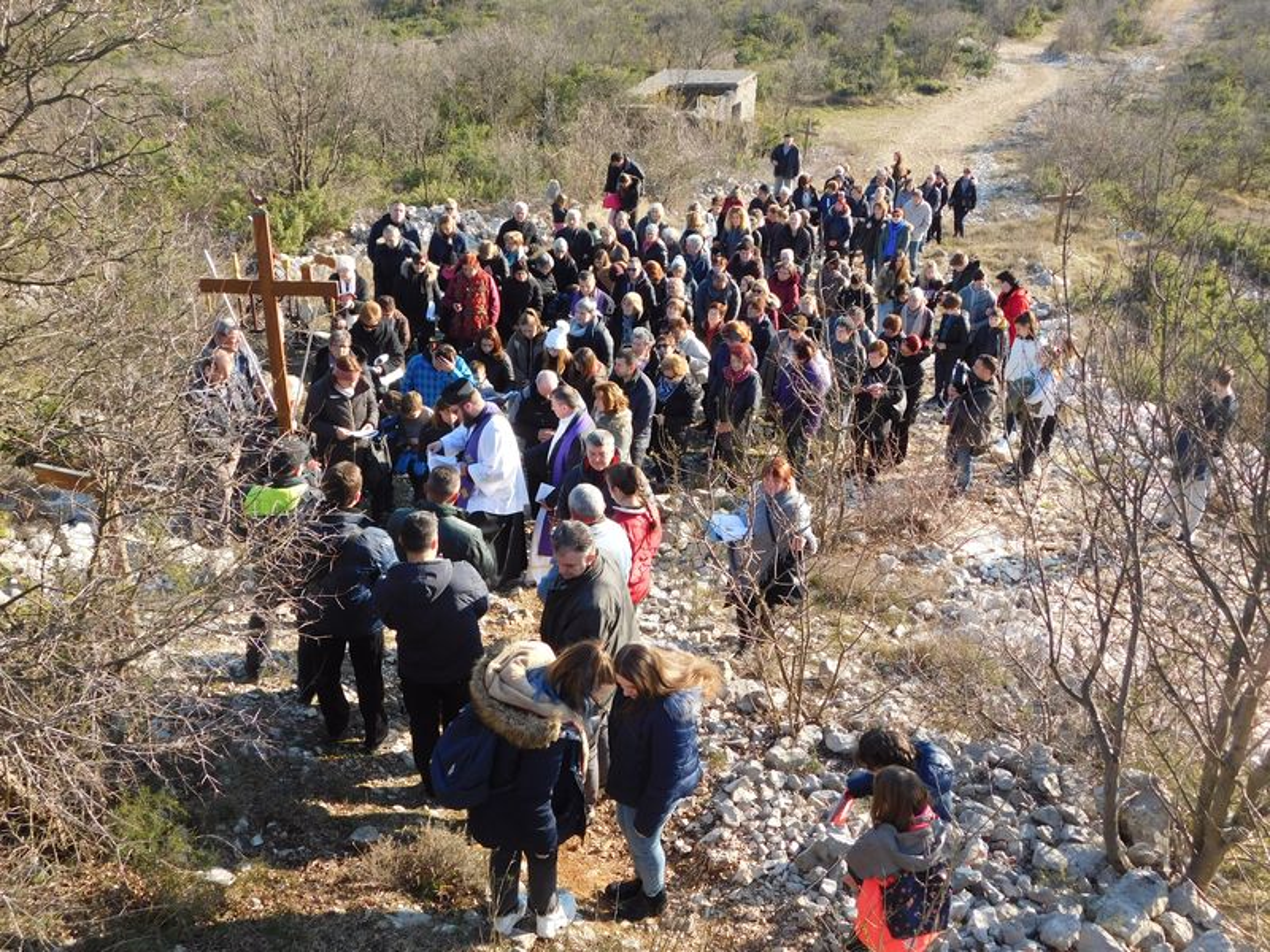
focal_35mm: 36
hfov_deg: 51.4
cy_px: 476
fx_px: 1321
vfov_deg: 39.7
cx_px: 635
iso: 125
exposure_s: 1/320
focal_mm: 6.3
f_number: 3.5
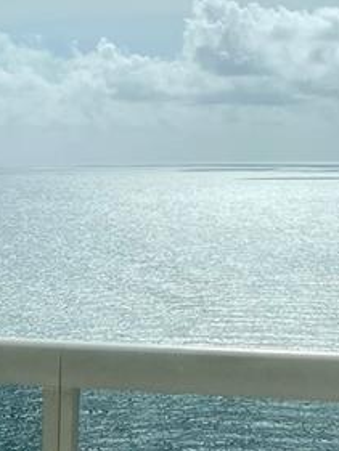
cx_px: -135
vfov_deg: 17.5
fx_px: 1448
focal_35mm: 111
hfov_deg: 12.8
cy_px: 408
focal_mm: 4.25
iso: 32
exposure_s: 1/3300
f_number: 1.8
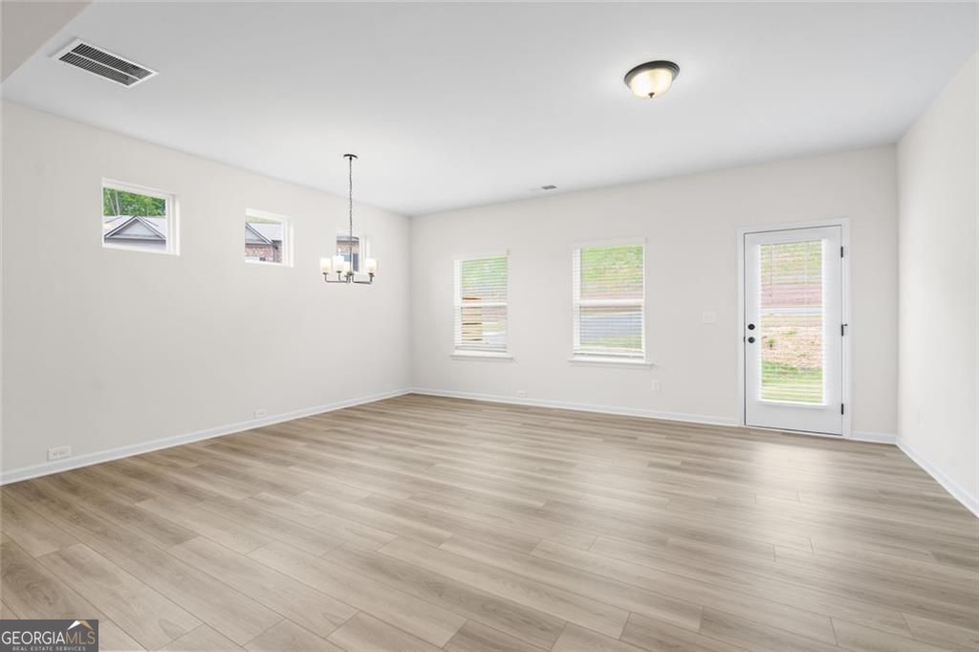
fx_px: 435
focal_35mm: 16
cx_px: 490
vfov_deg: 73.7
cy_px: 326
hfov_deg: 96.8
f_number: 6.3
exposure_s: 1/25
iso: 1250
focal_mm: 16
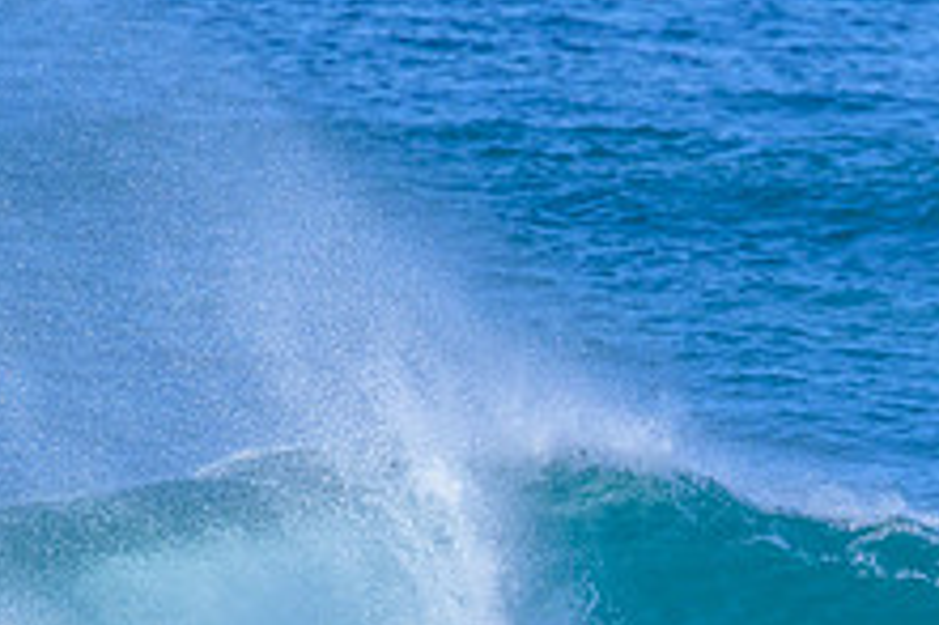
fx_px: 44125
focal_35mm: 1693
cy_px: 663
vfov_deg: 0.8
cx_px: 1026
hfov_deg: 1.2
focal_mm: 560
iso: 1000
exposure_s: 1/2000
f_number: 8
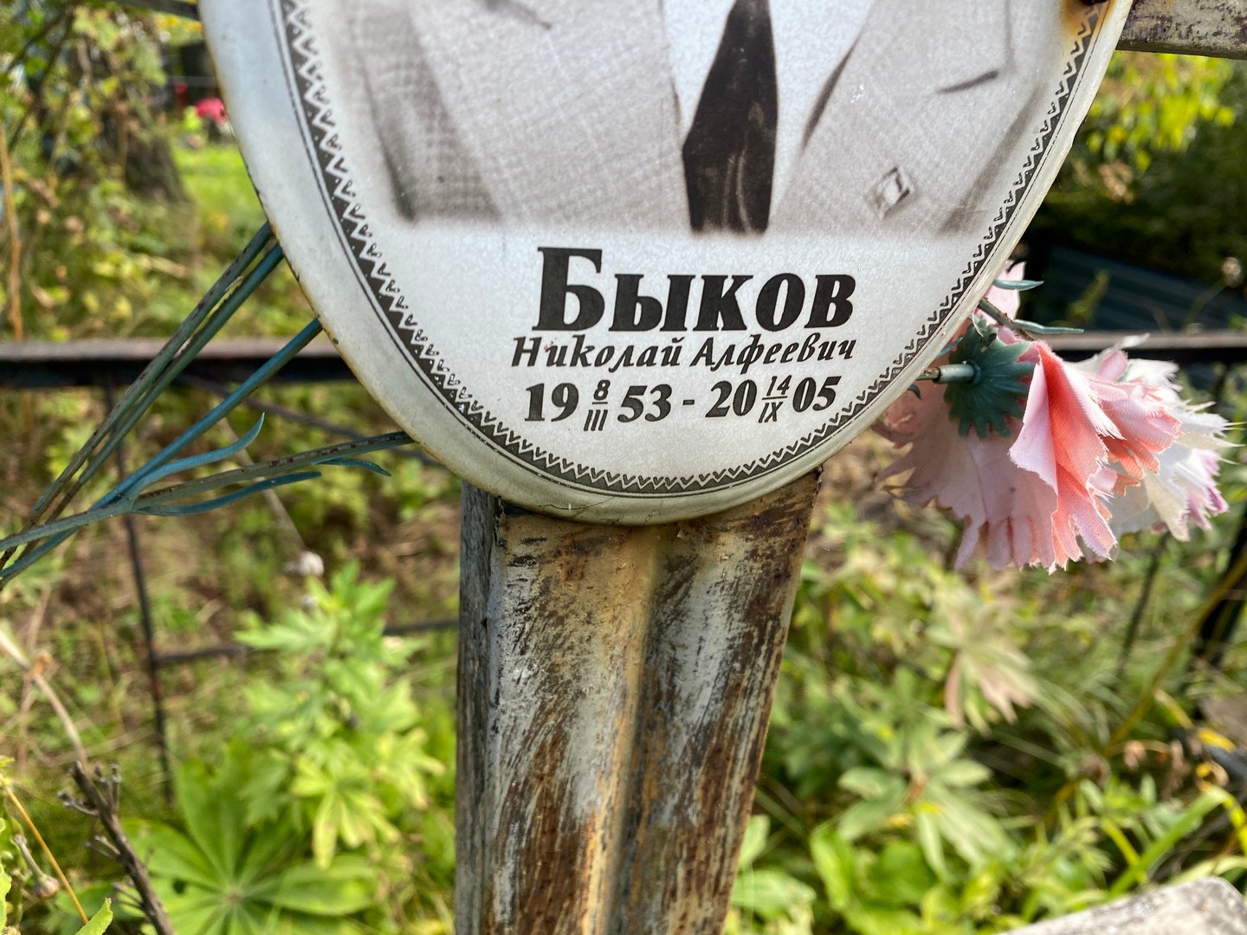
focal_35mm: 26
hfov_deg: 67.3
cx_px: 624
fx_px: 937
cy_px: 468
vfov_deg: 53.1
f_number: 1.8
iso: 32
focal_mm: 4.25
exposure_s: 1/317
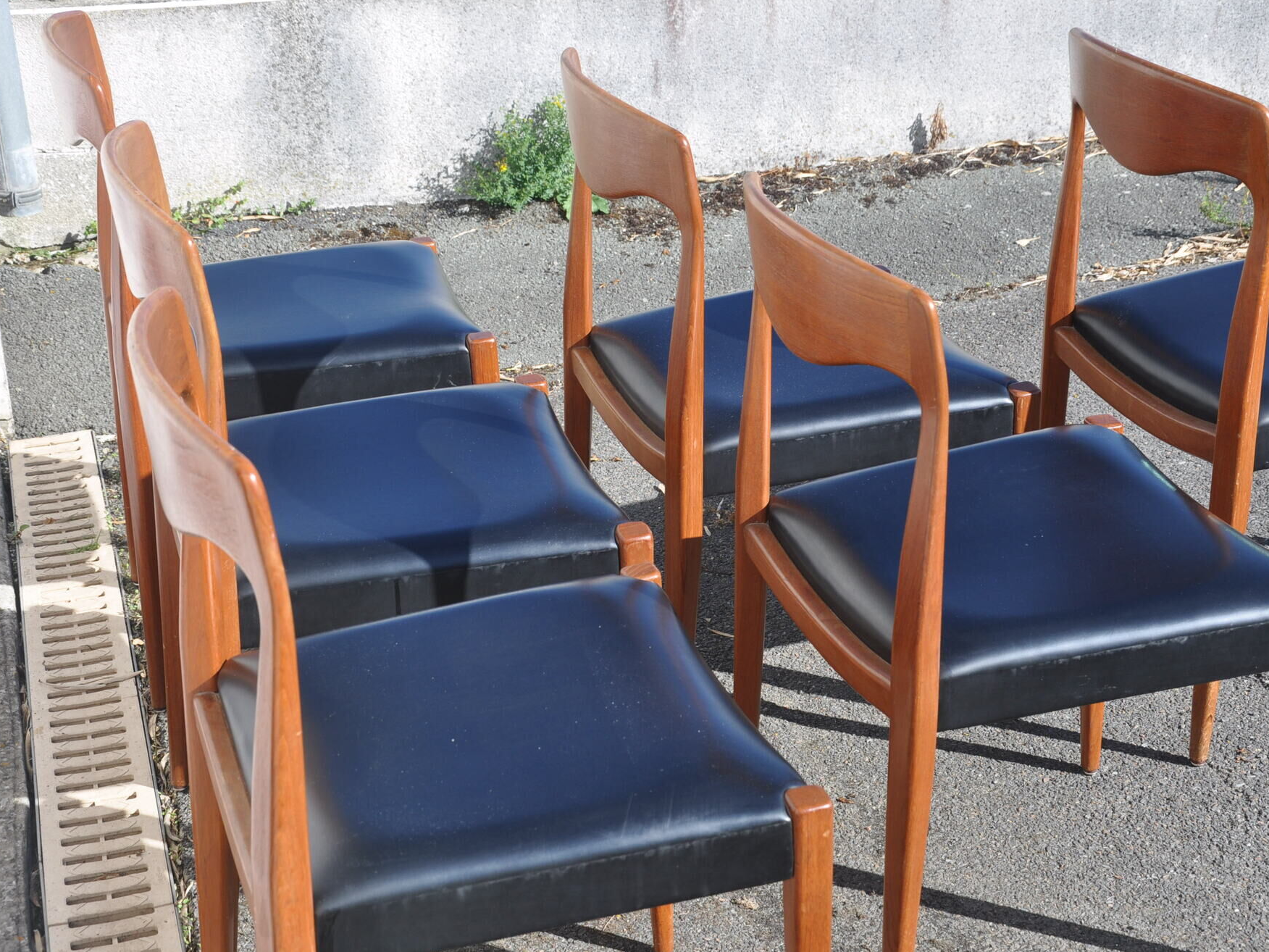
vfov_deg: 25.4
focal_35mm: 58
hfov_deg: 33.4
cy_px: 479
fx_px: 2110
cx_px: 703
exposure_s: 1/250
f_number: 8
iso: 200
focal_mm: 35
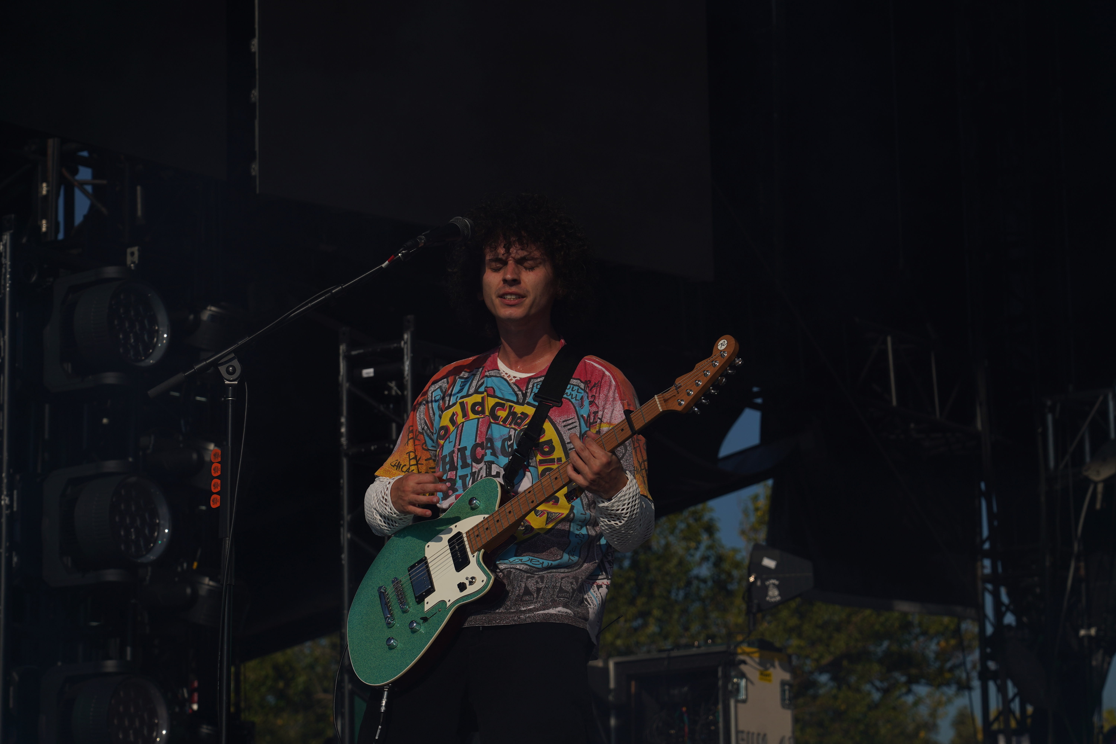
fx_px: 3255
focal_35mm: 105
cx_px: 558
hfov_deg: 19.5
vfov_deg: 13.0
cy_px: 372
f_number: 8
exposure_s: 1/1000
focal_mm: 105
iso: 100
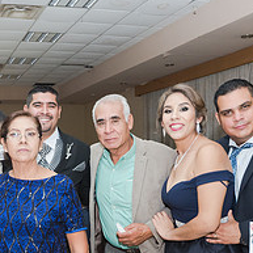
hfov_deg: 32.3
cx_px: 45
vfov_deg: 32.7
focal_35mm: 51
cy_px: 193
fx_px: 422
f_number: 4
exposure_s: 1/100
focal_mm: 20
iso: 1600
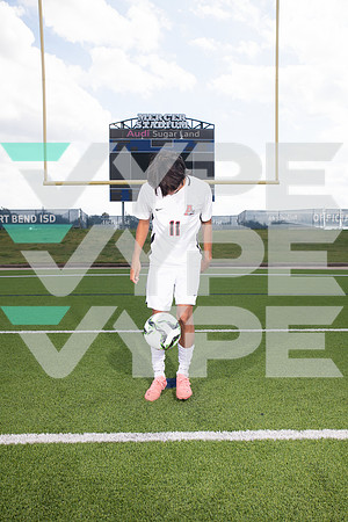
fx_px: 464
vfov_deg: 58.7
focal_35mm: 32
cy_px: 261
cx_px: 174
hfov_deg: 41.1
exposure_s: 1/320
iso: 125
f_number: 7.1
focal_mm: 32
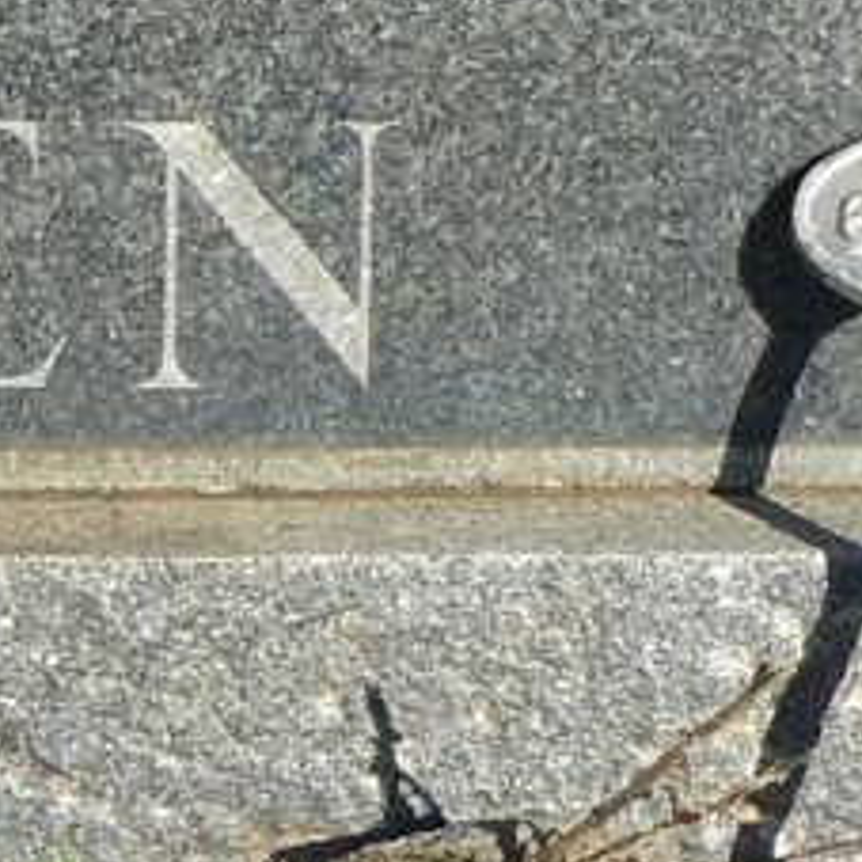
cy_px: -323
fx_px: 7888
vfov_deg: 6.2
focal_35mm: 280
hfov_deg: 6.1
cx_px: -684
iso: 100
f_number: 5.6
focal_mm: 8.3
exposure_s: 1/250
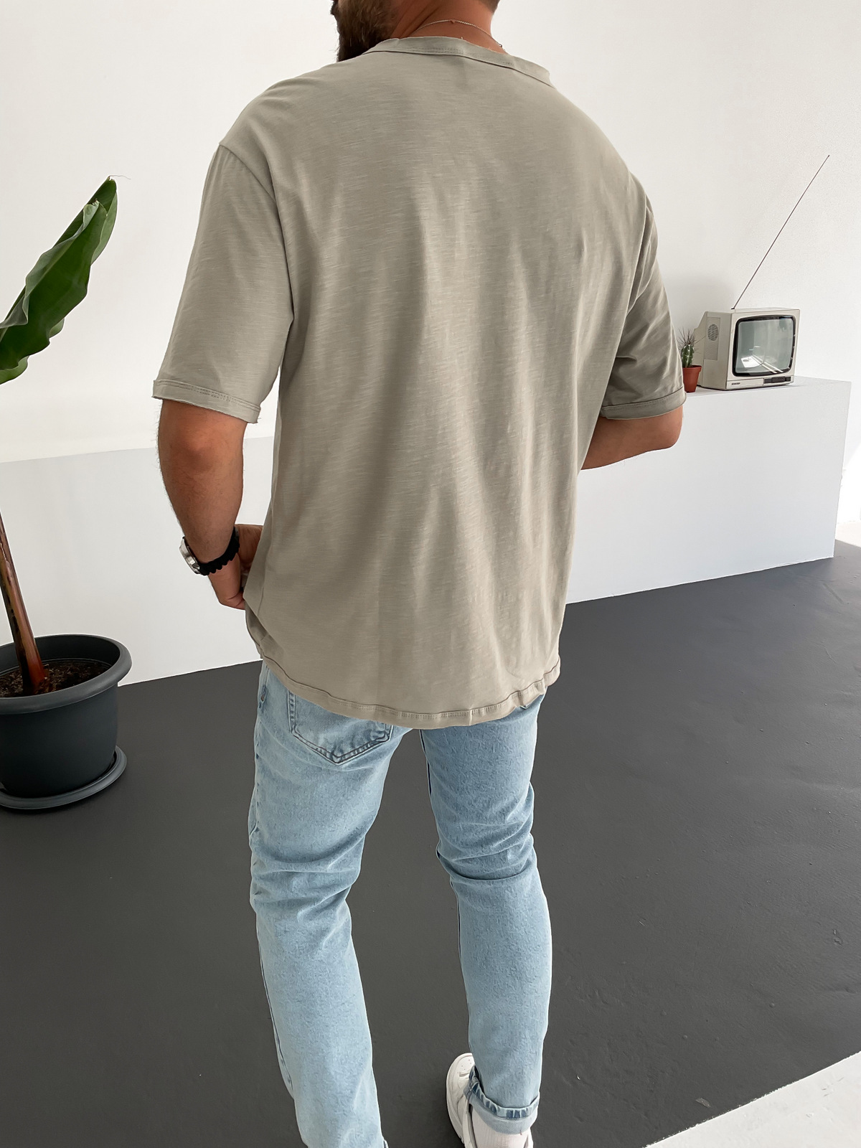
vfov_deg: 61.7
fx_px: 962
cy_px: 574
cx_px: 430
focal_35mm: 29
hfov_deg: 48.2
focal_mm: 3
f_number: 1.8
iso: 20
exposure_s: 1/120
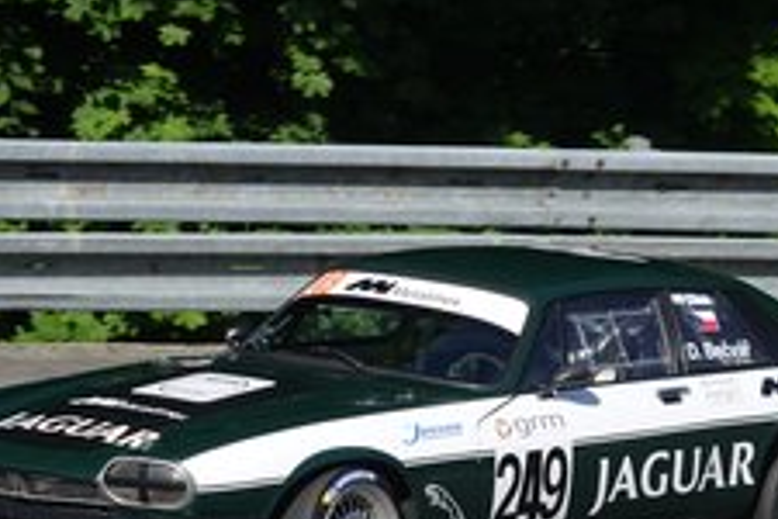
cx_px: 498
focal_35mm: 531
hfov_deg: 3.9
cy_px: 484
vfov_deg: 2.6
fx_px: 11475
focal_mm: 97.49
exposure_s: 1/800
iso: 100
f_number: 4.5
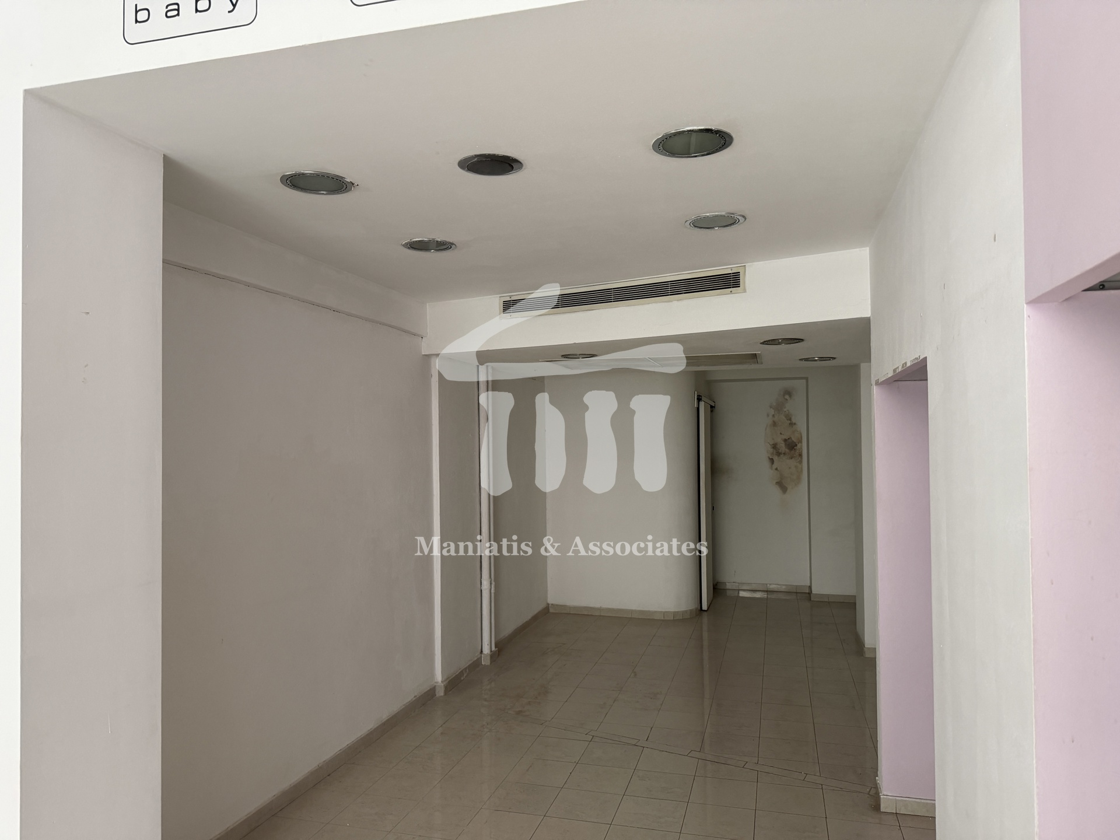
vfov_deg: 56.8
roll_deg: +0.7
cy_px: 420
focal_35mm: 24
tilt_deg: +2.9
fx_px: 777
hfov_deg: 71.6
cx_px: 560
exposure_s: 1/60
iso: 250
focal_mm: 6.76
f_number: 1.78
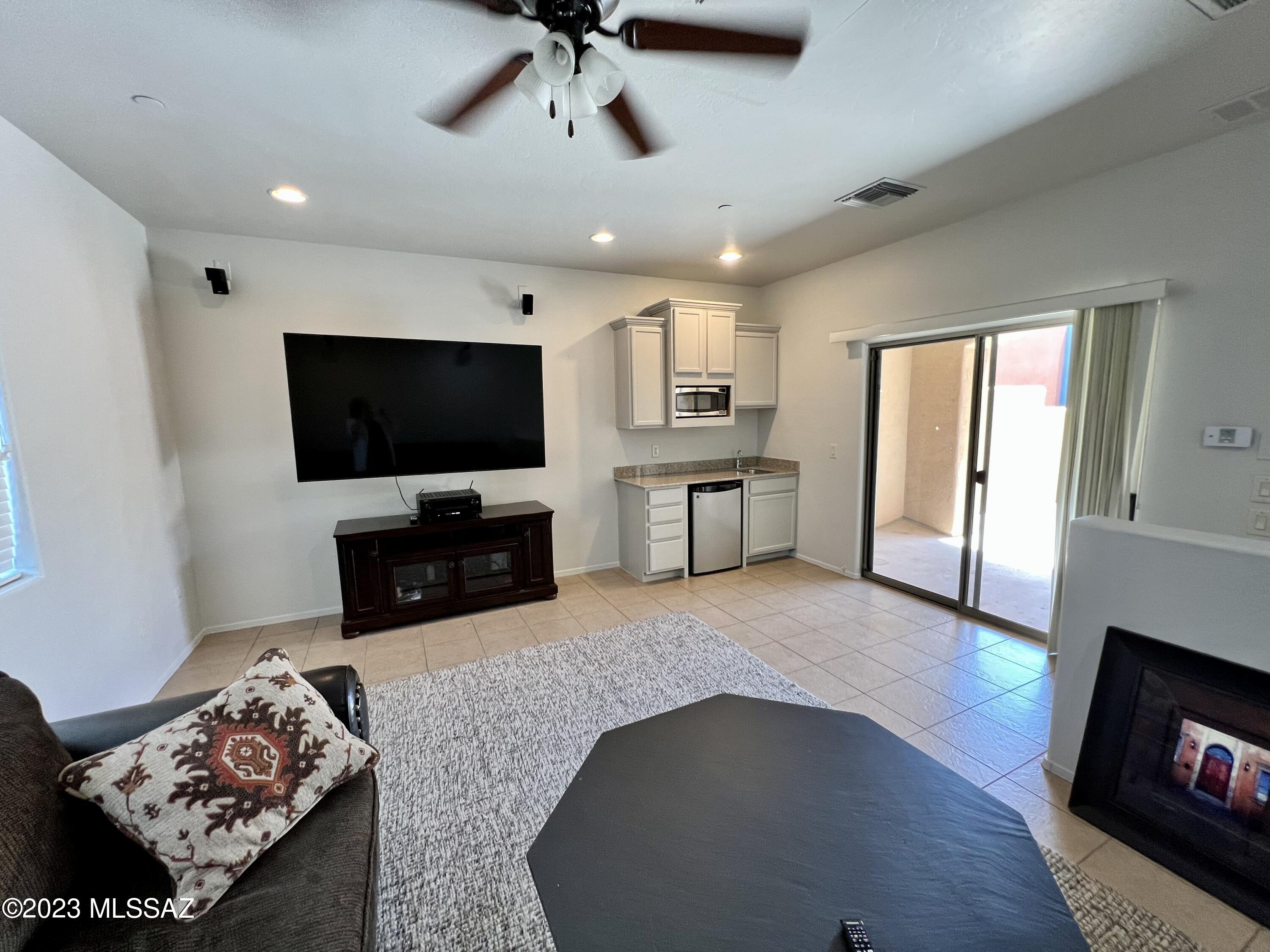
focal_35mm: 13
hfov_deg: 106.2
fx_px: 477
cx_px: 635
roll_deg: +0.9
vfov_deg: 89.9
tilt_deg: -7.5
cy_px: 476
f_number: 1.8
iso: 160
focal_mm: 1.57
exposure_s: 1/60
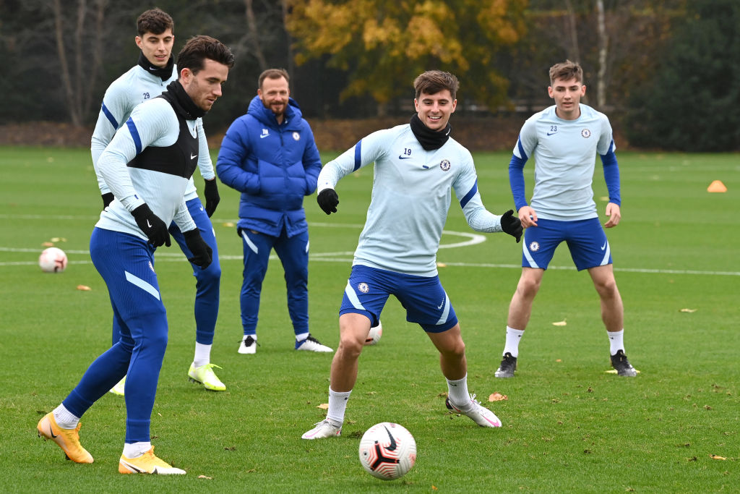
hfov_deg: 10.8
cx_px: 370
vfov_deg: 7.2
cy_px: 247
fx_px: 3906
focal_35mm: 190
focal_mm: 190
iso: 1600
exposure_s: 1/1000
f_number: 7.1
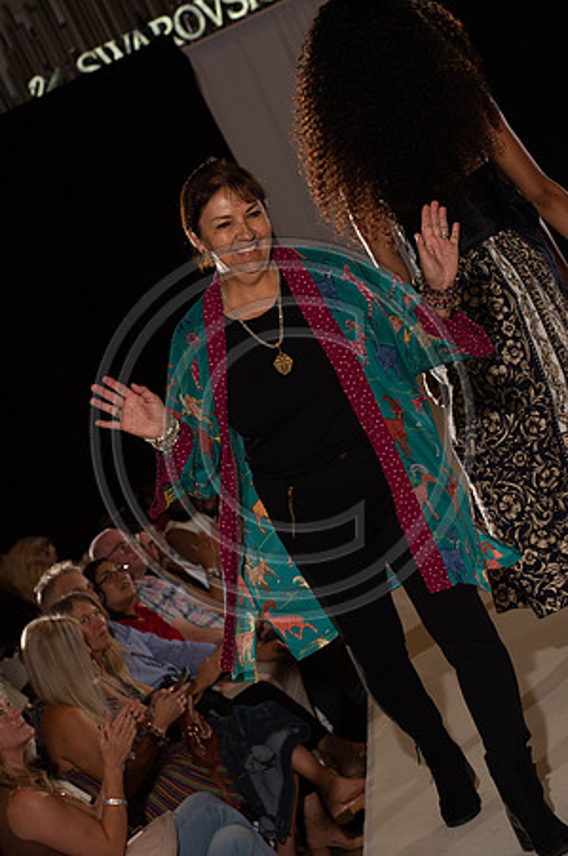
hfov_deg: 11.8
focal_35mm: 116
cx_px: 284
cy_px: 428
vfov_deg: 17.7
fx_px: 2751
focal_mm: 116
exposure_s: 1/250
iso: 800
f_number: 9
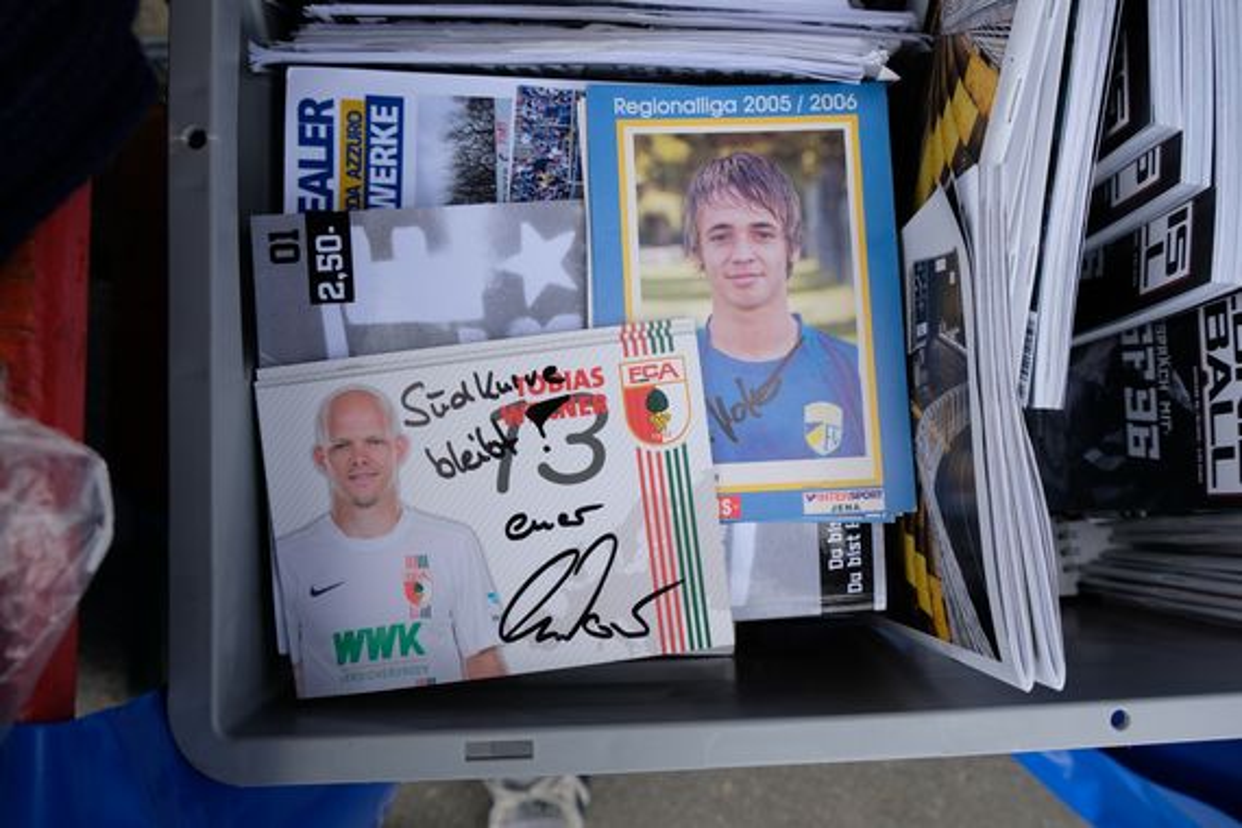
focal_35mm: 27
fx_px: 931
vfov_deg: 47.9
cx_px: 621
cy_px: 414
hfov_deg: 67.4
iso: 400
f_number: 5
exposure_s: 1/450
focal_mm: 18
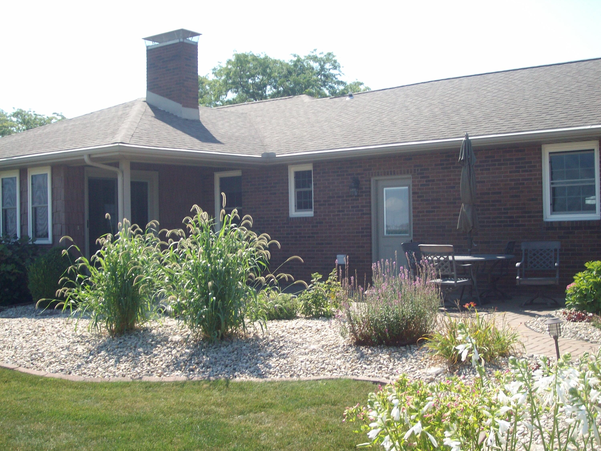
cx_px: 300
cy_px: 226
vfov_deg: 32.2
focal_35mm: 45
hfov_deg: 42.1
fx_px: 781
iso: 80
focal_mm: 7.46
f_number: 7.9
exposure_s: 1/88.7
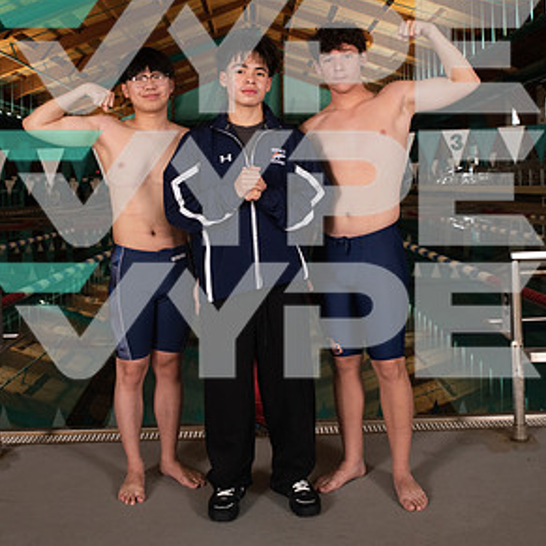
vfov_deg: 39.6
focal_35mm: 42
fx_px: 749
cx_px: 266
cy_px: 190
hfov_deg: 40.0
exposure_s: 1/320
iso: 800
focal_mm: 32
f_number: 7.1
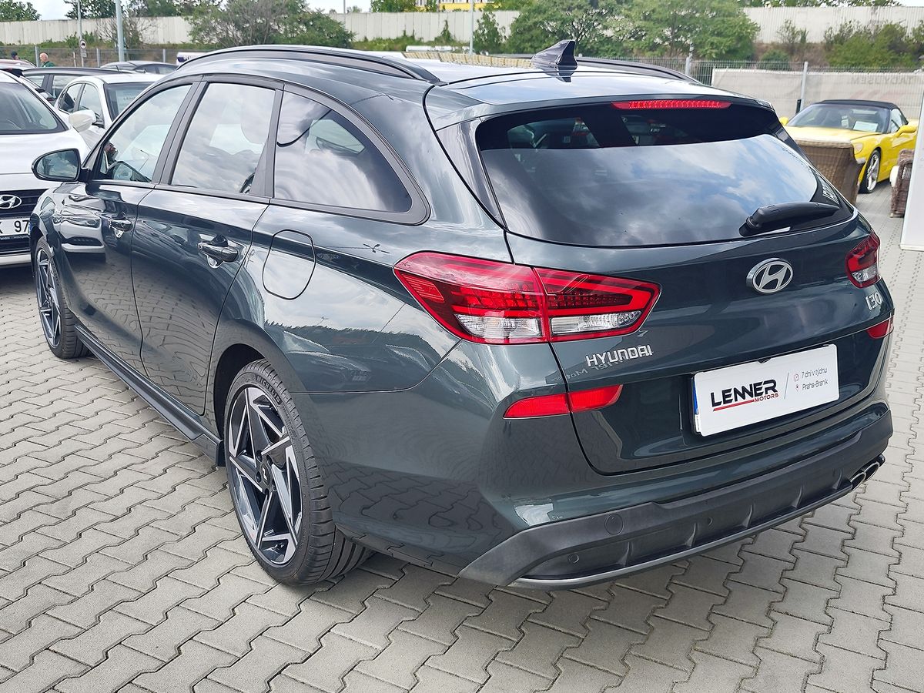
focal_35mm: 23
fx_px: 614
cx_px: 462
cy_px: 346
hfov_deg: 73.9
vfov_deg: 58.9
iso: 50
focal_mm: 7.01
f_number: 1.69
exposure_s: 1/297
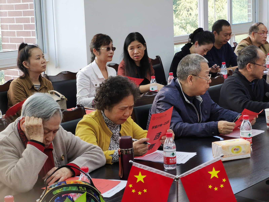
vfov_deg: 18.2
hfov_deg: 24.1
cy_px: 101
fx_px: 629
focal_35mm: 81
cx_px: 134
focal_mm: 7.48
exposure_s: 1/100
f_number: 2.4
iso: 125
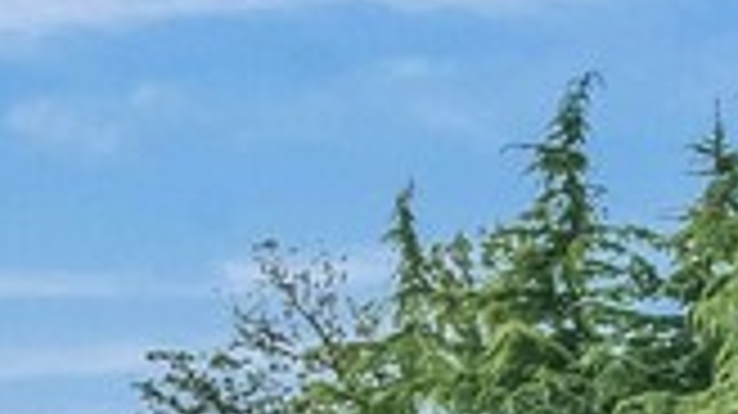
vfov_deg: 4.8
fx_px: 4752
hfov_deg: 7.9
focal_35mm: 243
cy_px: 1098
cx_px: -1305
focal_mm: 35
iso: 100
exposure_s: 1/60
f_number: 7.1
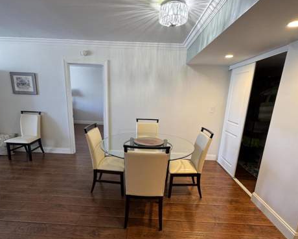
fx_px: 168
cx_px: 145
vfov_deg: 70.4
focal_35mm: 19
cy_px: 138
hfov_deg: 83.3
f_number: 2.2
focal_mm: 2.22
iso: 200
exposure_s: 1/60
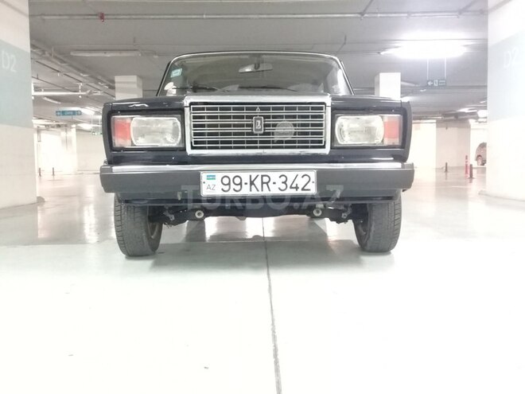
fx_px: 470
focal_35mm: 31
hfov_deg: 58.4
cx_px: 262
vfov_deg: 45.4
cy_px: 197
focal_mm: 3.3
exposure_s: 1/17
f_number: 2.2
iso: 500
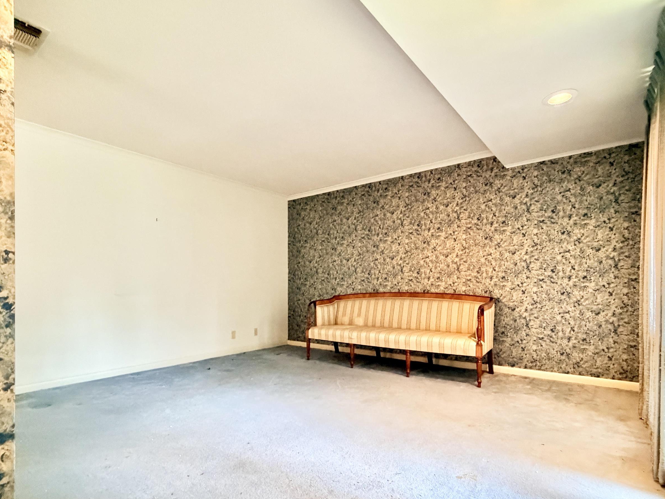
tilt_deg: -0.1
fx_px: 346
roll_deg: -1.6
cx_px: 332
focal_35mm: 18
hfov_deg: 87.8
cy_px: 288
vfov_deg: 71.2
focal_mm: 2.22
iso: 800
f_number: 2.2
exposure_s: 1/60
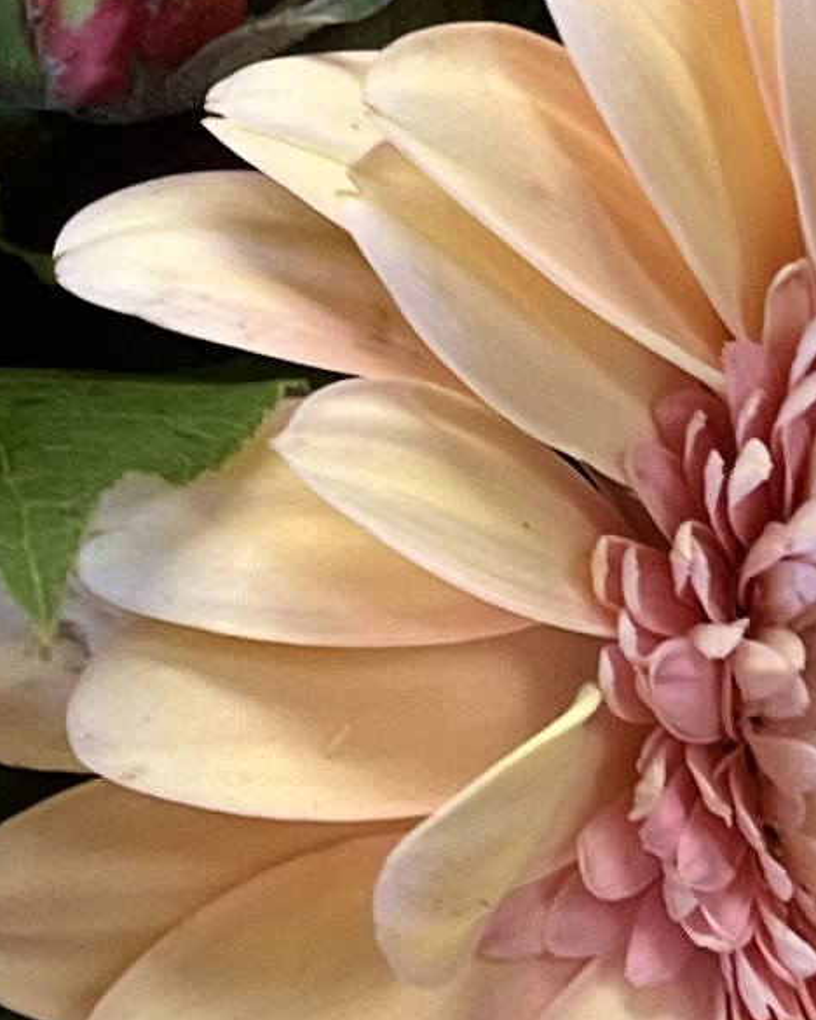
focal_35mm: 175
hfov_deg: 8.8
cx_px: -17
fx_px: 5283
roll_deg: +2.1
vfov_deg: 10.9
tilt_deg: -19.4
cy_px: -78
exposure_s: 1/60
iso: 64
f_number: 1.6
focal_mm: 5.1
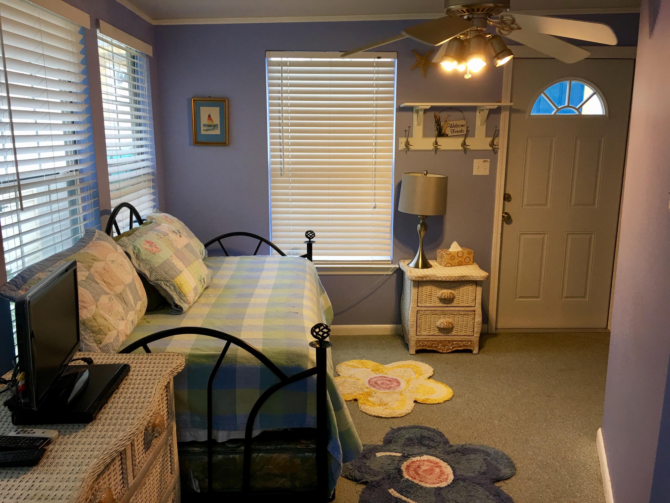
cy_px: 252
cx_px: 335
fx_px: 561
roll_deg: -0.4
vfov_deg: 48.2
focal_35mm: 29
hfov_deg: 61.7
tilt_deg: -10.4
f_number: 2.2
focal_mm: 4.15
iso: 25
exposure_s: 1/15
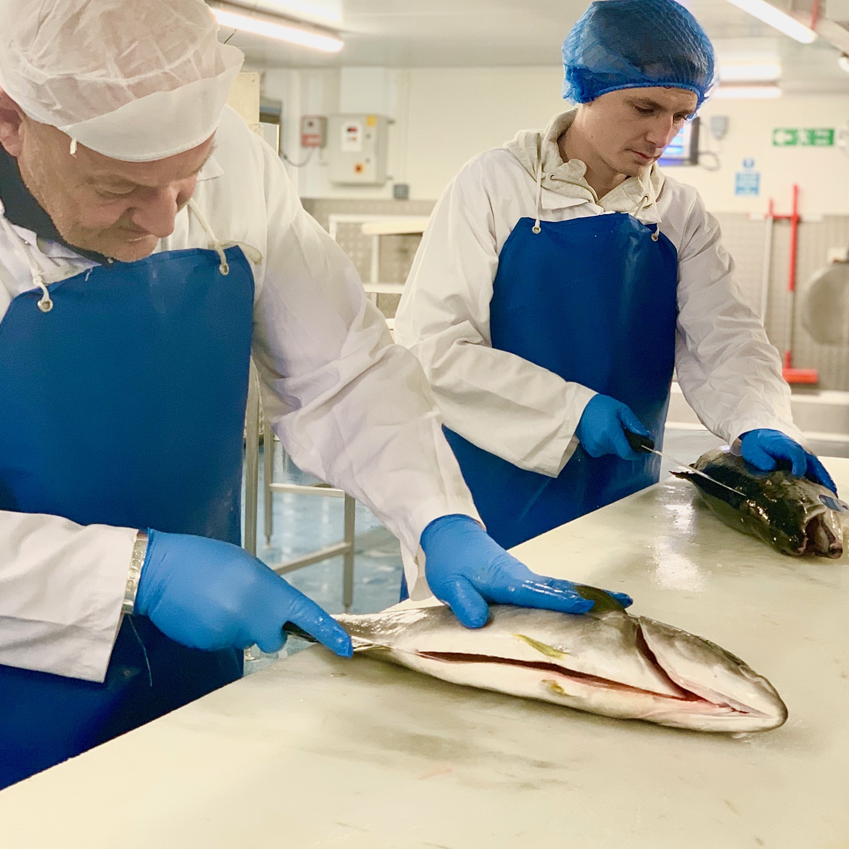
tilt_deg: -3.0
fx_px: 1720
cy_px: 368
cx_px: 421
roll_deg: -1.7
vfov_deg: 27.7
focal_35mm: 62
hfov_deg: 27.7
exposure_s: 1/50
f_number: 2.4
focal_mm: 6
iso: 125
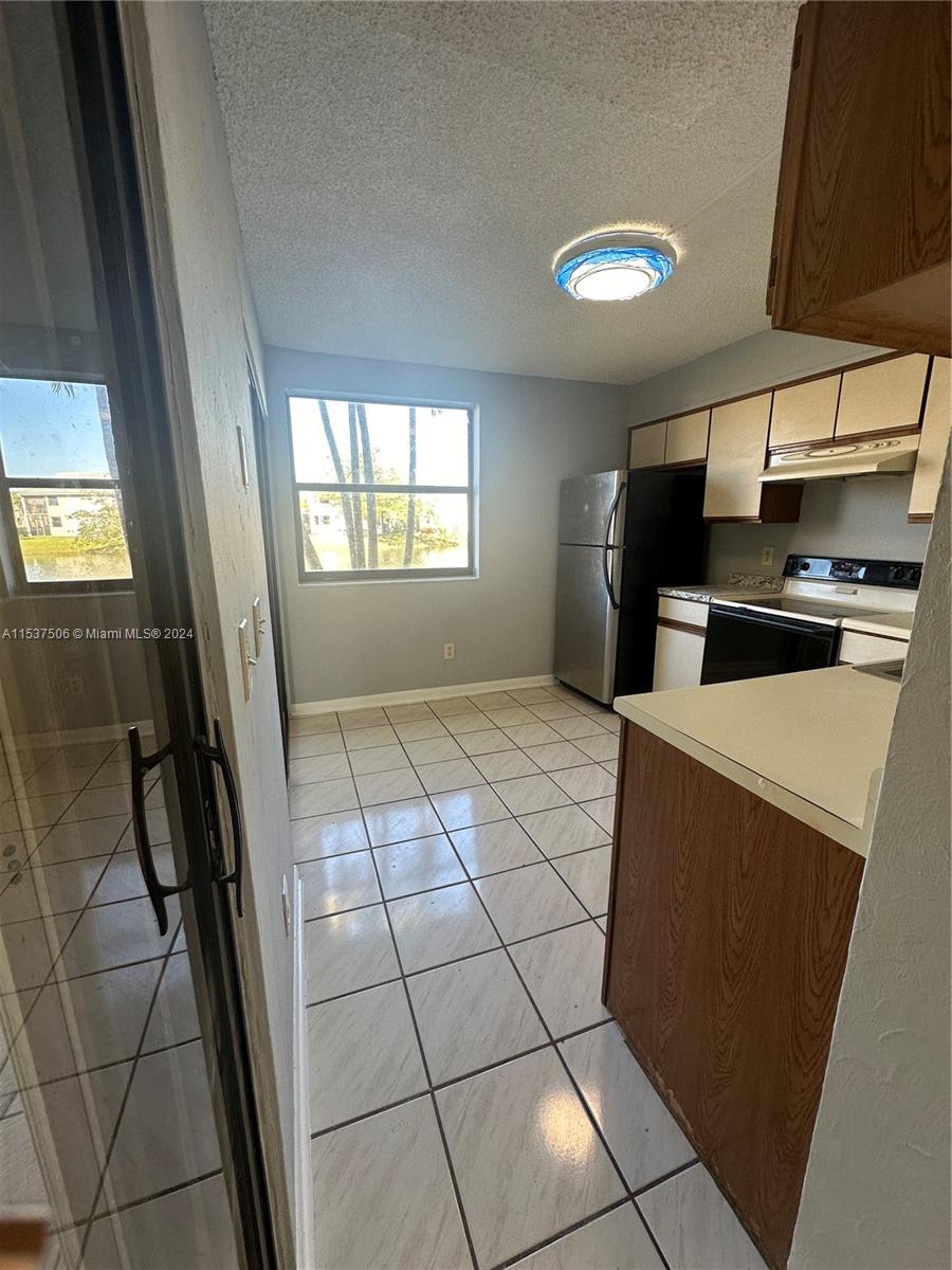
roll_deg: -0.3
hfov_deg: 85.7
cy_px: 635
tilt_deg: -12.5
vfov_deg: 102.1
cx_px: 476
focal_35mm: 14
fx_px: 513
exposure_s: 1/120
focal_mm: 2.22
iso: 100
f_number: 2.2
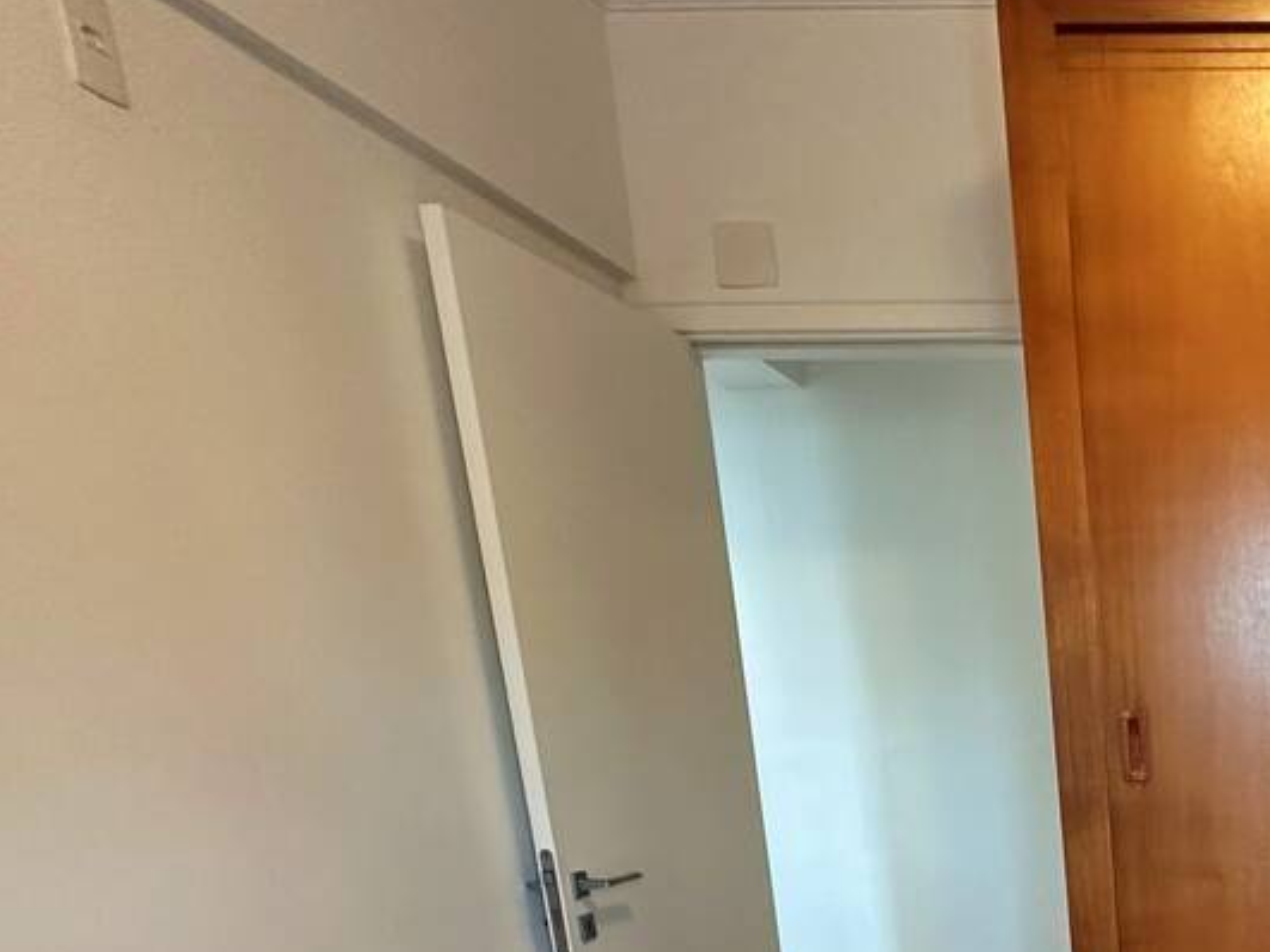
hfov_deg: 41.1
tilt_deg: -16.8
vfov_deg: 31.8
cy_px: 1127
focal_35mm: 38
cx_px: 1337
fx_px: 1394
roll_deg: +0.7
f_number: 2.2
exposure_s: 1/60
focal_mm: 2.22
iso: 250
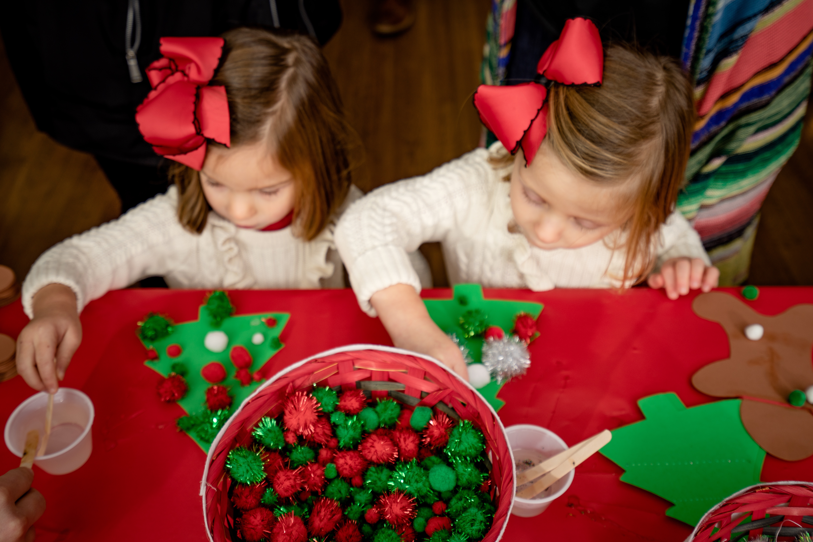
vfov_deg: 37.9
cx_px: 406
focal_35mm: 35
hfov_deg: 54.4
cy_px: 271
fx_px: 791
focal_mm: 35
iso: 50
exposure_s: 1/50
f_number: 4
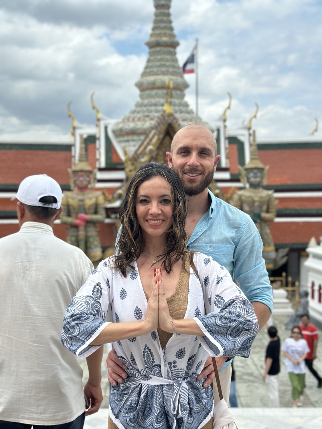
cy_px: 214
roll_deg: -0.7
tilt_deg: -0.8
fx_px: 595
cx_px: 161
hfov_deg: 30.3
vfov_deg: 39.7
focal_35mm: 48
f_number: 1.78
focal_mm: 6.86
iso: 100
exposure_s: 1/4566
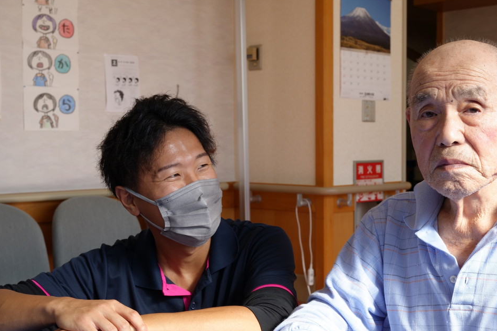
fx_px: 718
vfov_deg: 25.9
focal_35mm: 52
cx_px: 300
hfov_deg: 38.0
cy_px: 196
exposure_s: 1/50
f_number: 8
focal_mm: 35
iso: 100
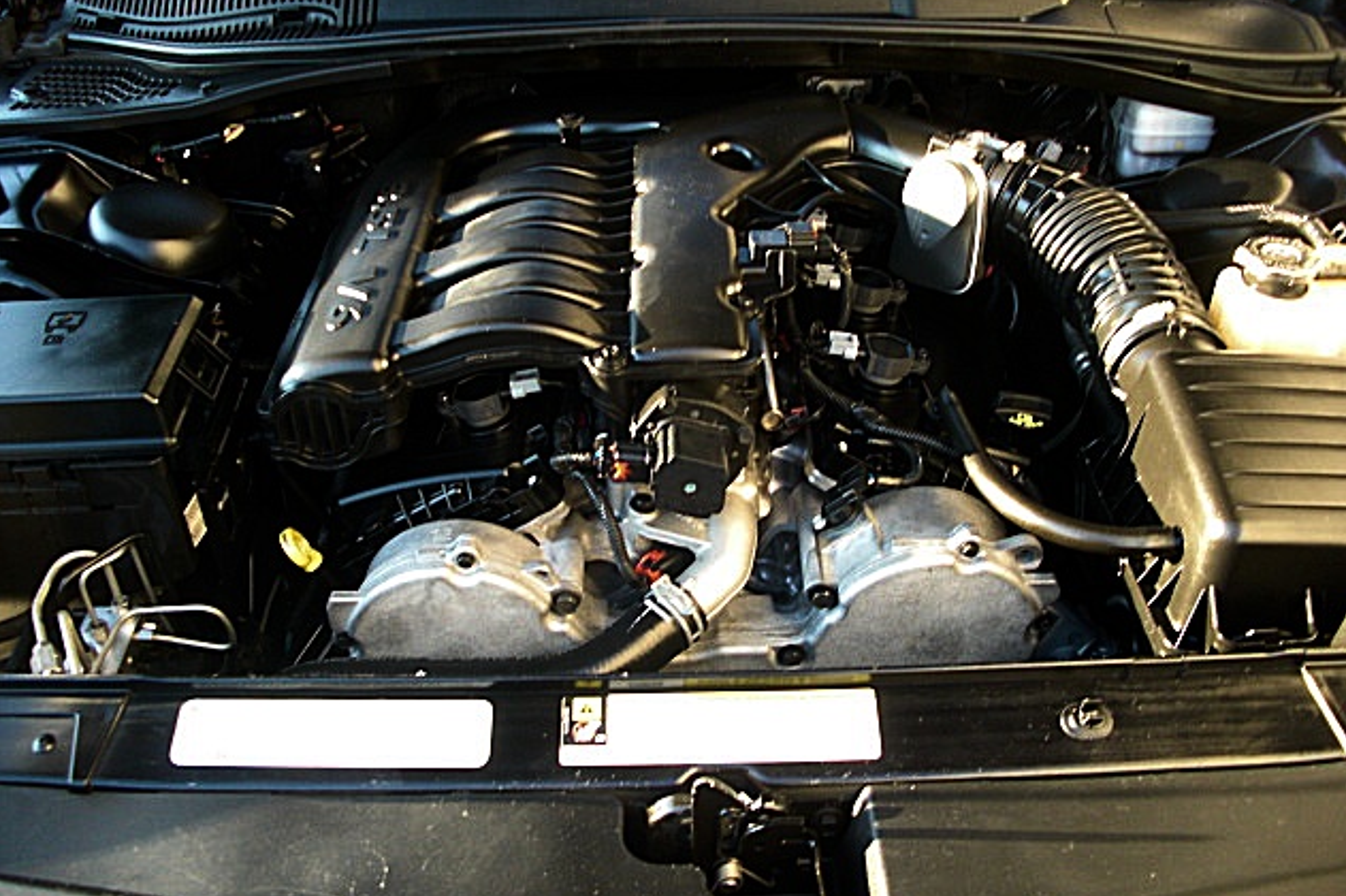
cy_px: 414
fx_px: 1420
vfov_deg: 35.0
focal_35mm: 38
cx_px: 680
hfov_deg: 50.7
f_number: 2.8
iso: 200
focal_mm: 6.3
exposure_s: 1/60
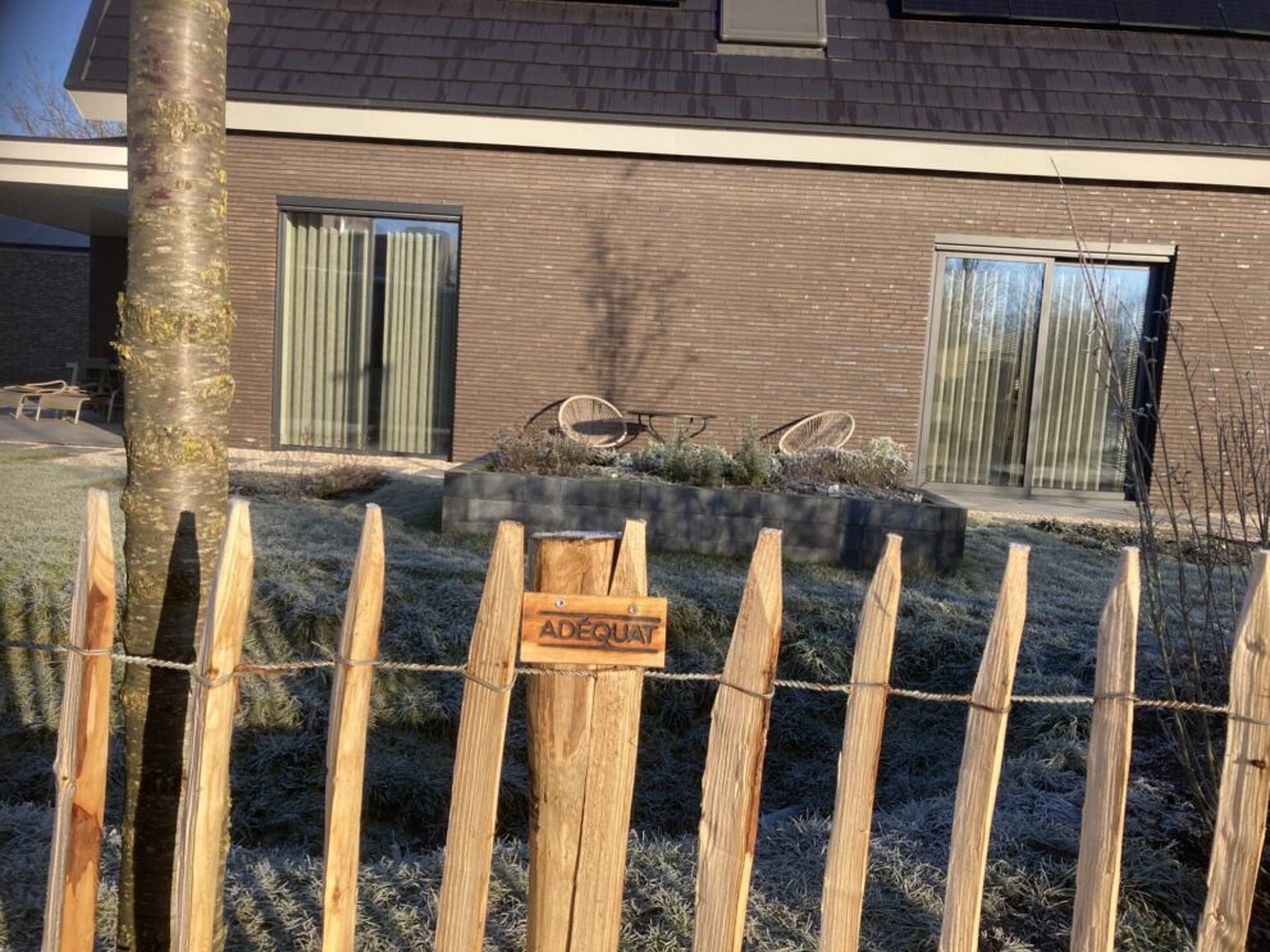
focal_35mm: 28
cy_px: 476
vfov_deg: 49.7
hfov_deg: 63.4
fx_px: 1027
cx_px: 635
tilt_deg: -6.4
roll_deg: -4.1
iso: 20
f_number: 1.8
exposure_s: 1/842
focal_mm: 3.99
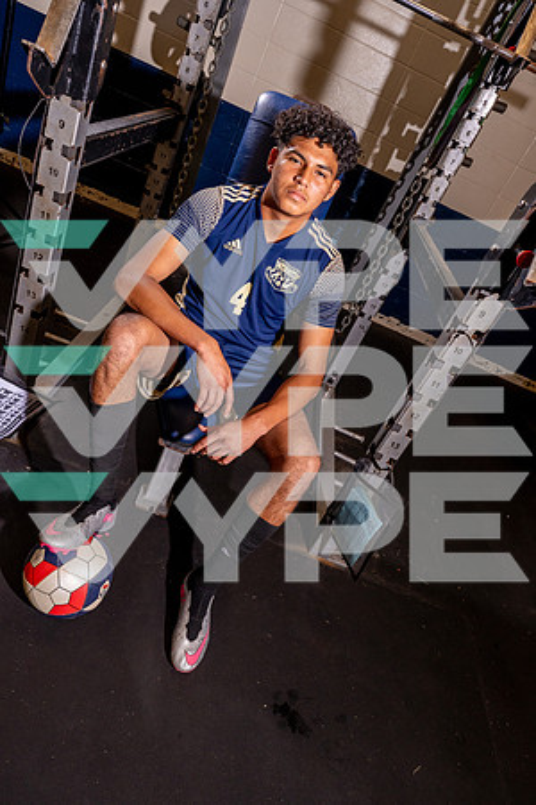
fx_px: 558
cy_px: 402
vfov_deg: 71.5
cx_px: 268
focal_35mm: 25
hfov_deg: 51.3
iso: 1250
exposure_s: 1/250
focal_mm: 25
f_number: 8
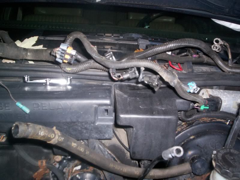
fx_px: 250
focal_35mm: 36
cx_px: 120
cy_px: 90
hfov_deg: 51.4
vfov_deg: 39.7
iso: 140
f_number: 4.5
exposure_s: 1/64
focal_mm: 5.9
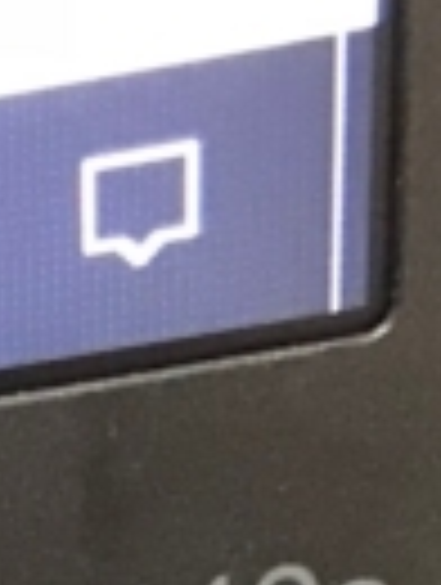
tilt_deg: -59.4
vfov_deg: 7.6
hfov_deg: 6.1
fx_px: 3725
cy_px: 1886
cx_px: -1071
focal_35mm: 220
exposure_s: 1/13
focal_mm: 3.99
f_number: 1.8
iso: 100
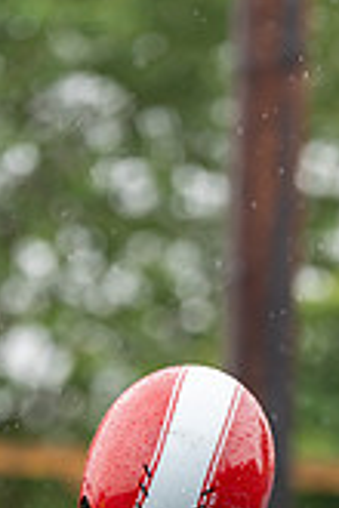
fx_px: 5593
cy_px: 659
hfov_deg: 3.5
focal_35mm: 396
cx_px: 250
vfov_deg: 5.2
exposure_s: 1/1000
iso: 1000
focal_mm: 145
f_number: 3.2
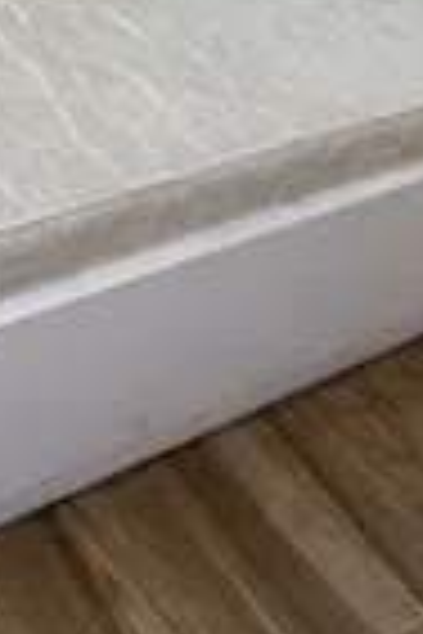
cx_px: 68
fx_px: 1251
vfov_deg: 24.9
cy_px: -175
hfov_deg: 18.9
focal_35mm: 71
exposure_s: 1/50
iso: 125
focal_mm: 6.76
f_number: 1.78
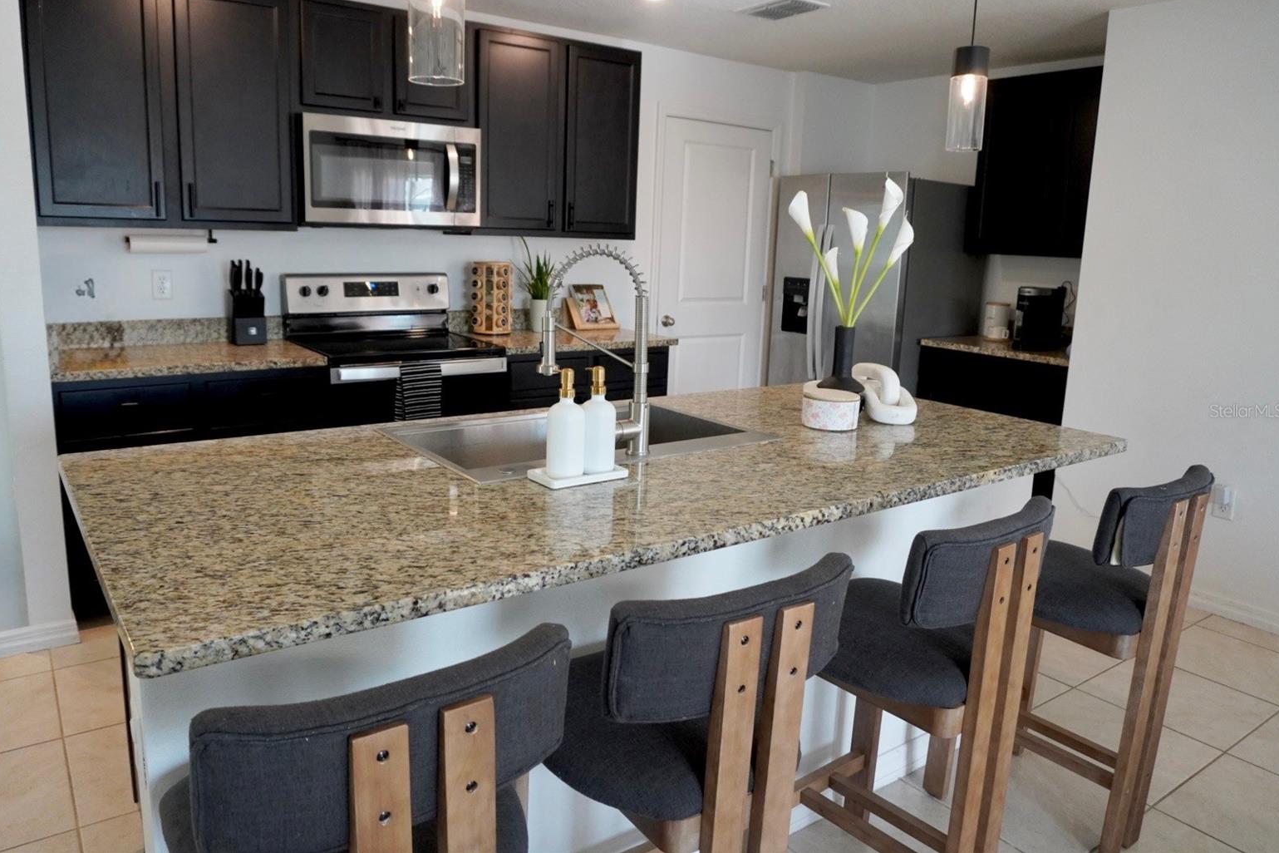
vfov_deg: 48.7
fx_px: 942
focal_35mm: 27
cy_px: 410
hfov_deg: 68.3
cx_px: 622
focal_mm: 17
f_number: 4
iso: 1600
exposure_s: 1/160
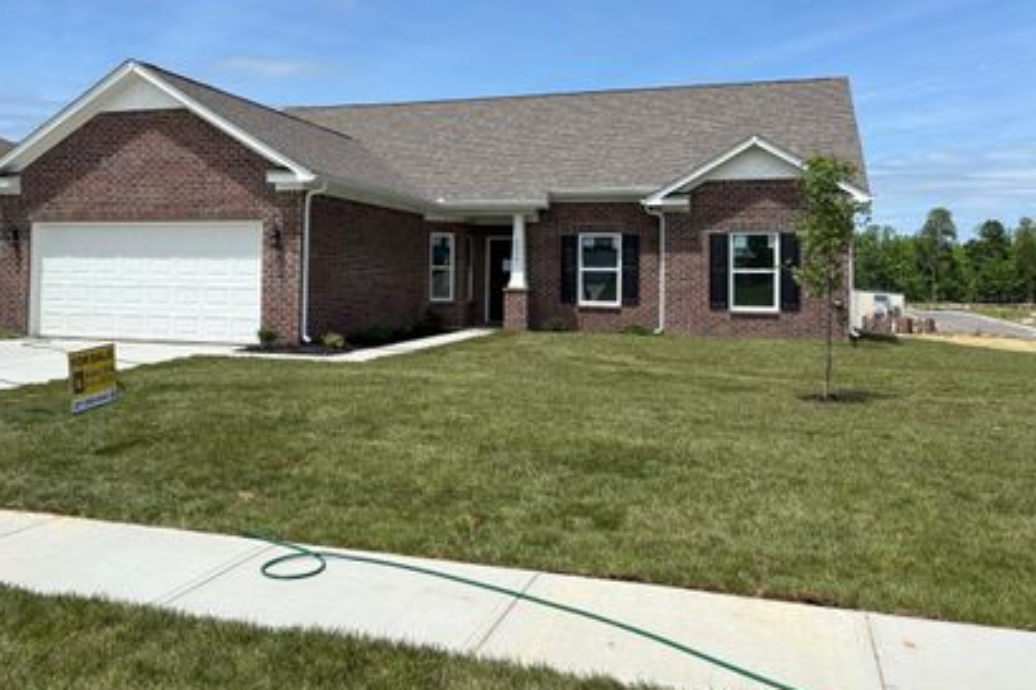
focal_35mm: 33
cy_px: 246
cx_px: 414
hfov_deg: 56.8
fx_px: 949
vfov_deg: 39.6
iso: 50
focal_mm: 5.96
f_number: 1.6
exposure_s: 1/4082
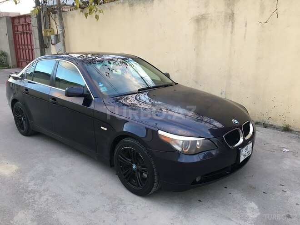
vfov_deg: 48.2
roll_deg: -0.9
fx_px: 251
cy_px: 112
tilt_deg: -14.7
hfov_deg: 61.7
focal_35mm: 29
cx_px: 150
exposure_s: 1/33
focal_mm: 4.15
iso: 32
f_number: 2.2
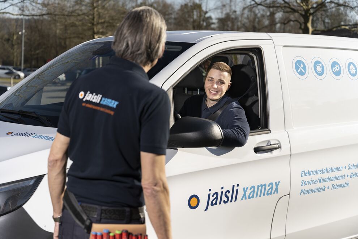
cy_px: 120
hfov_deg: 28.8
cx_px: 179
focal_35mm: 70
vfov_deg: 19.5
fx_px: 696
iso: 100
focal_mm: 70
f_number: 4.5
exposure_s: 1/800
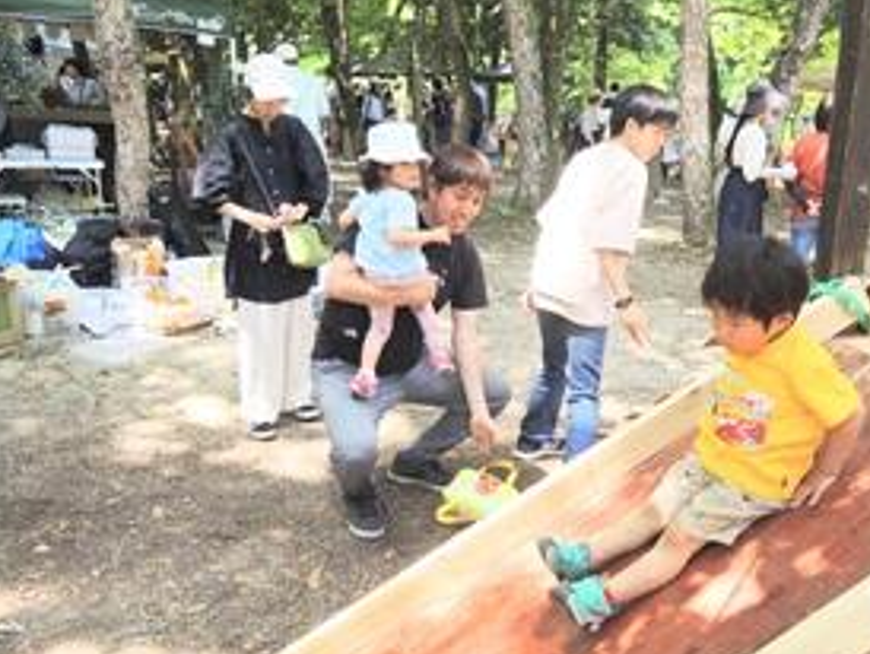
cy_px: 387
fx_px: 880
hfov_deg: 52.2
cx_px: 527
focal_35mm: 35
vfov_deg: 40.6
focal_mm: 4.3
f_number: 2.8
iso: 100
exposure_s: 1/160
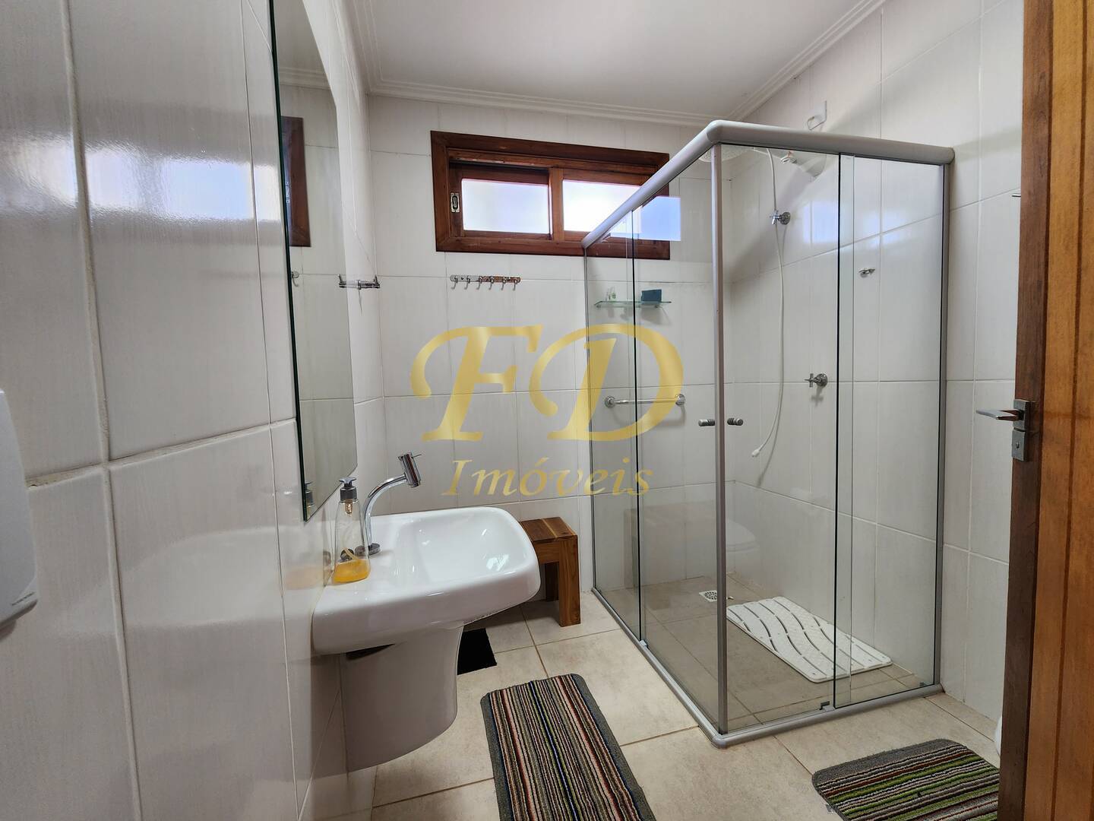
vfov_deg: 89.9
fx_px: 411
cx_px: 547
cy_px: 410
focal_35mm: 13
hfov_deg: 106.2
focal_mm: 2.2
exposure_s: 1/60
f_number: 2.2
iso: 125
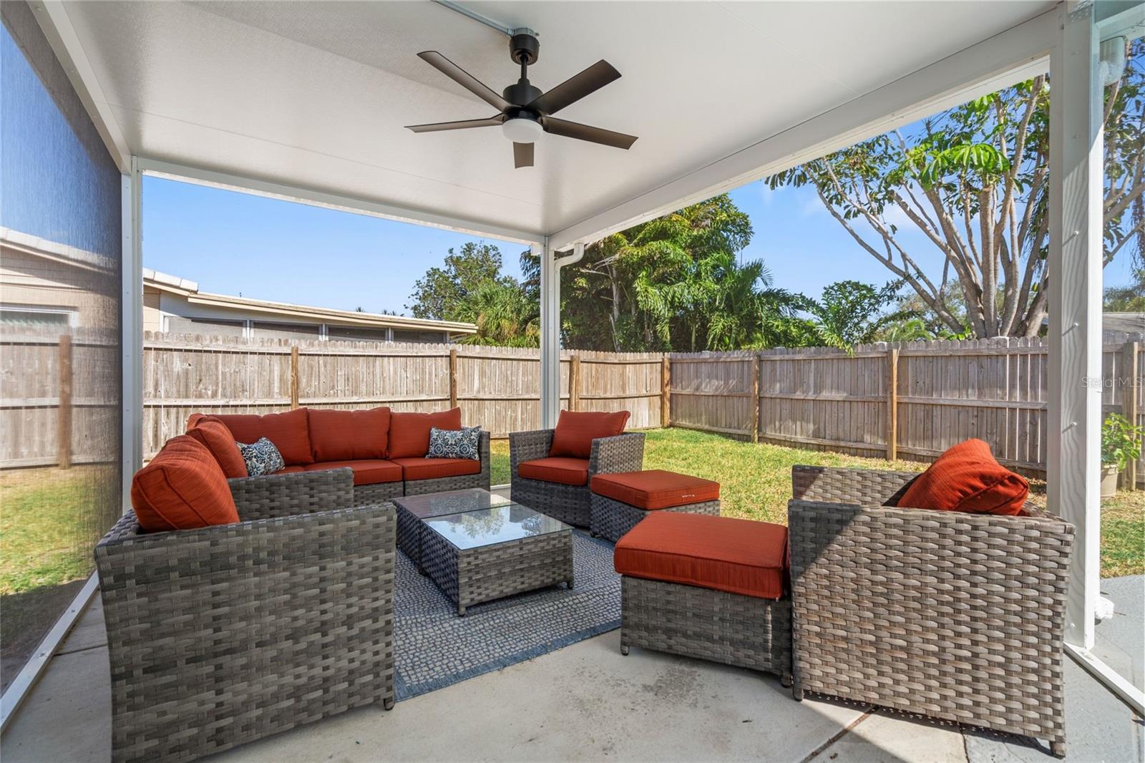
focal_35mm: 16
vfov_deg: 73.7
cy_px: 382
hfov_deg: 96.7
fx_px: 509
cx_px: 572
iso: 100
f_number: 5.6
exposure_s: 1/40
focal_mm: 16
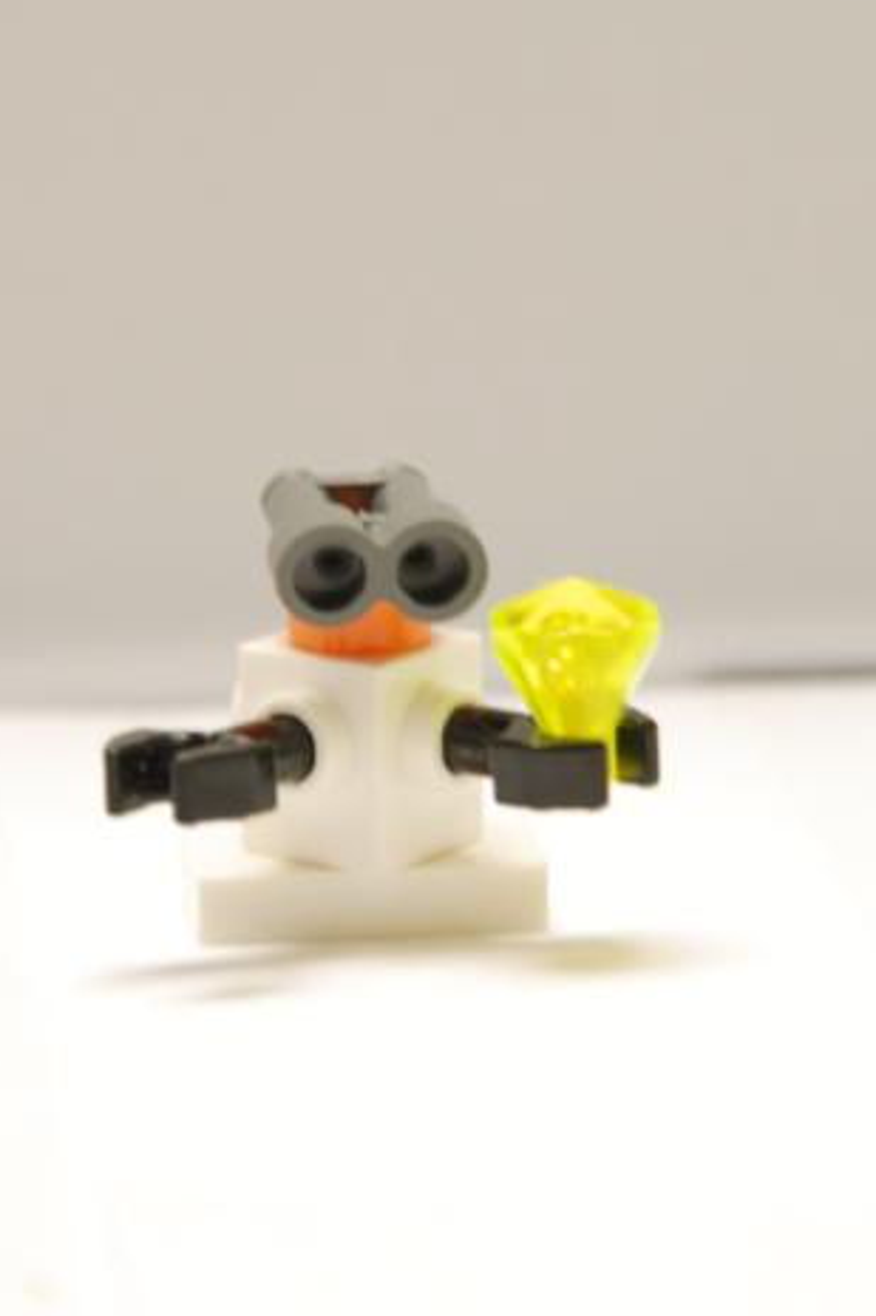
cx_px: 431
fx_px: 18920
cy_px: 669
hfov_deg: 2.7
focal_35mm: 518
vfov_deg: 4.0
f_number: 10
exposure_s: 1/1.3
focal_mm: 200
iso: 100
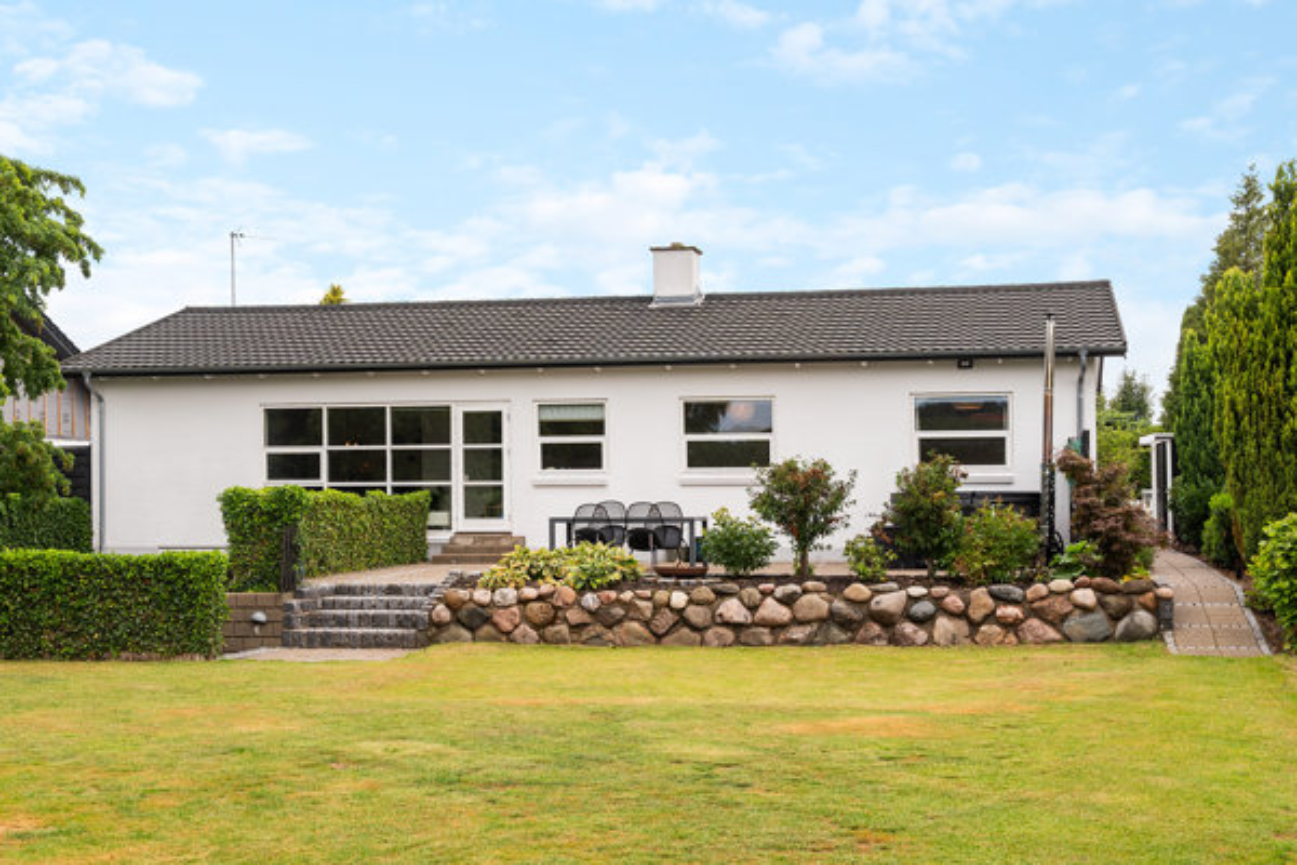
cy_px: 432
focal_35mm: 45
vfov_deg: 29.9
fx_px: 1621
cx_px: 648
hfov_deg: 43.6
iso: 200
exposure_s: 1/100
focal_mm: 30
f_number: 8
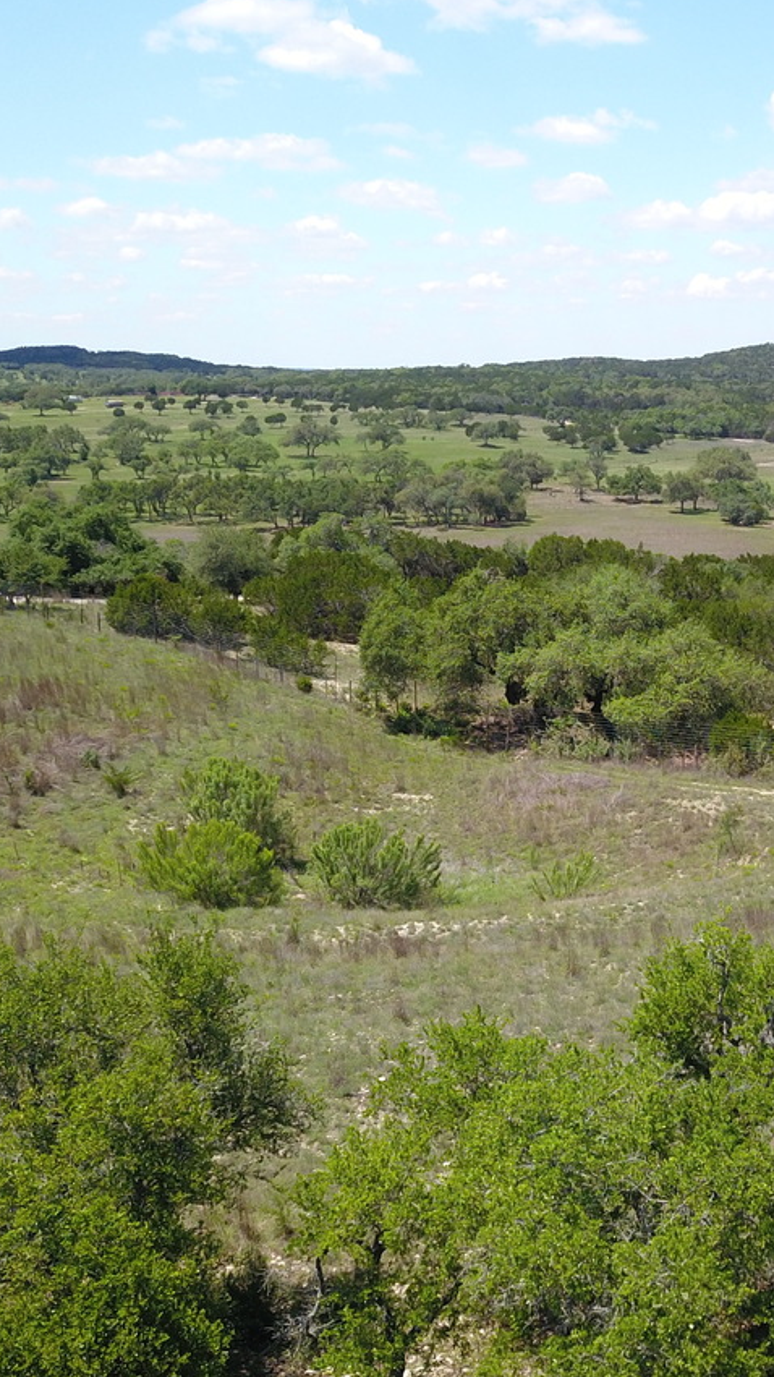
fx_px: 1752
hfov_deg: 24.3
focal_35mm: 48
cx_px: 674
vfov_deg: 42.9
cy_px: 697
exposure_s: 1/800
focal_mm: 4.73
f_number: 2.2
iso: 100
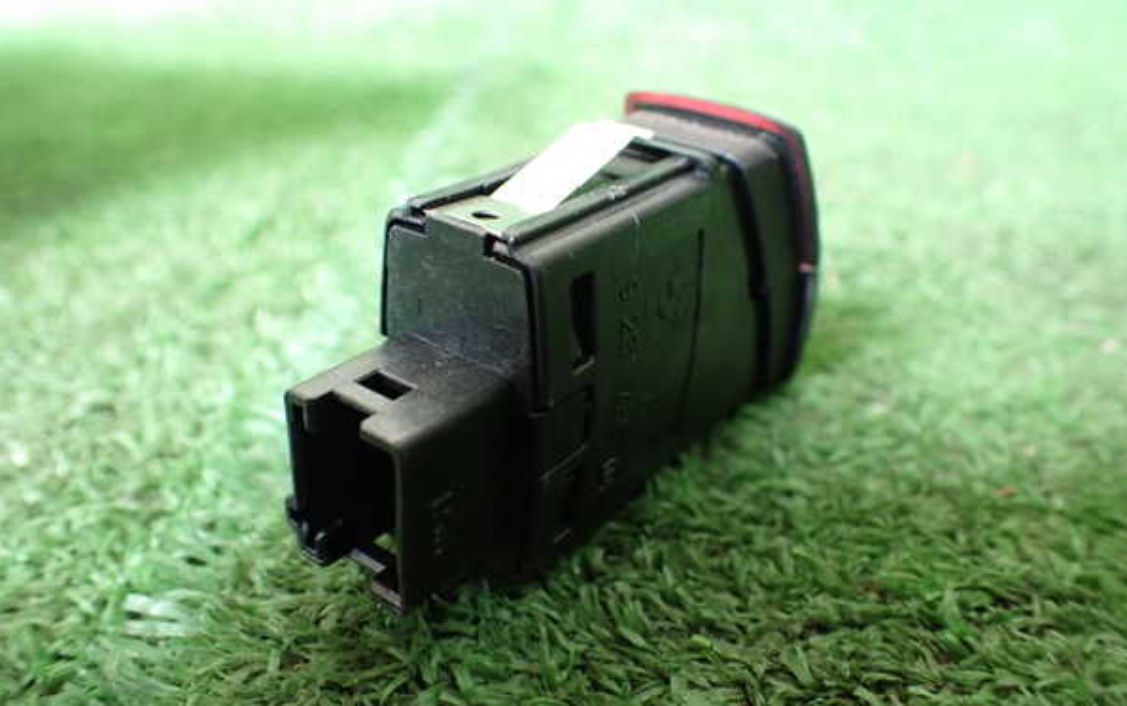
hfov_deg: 59.6
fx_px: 983
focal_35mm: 32
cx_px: 562
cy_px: 363
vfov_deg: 39.5
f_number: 2.3
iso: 800
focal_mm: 5.4
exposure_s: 1/100
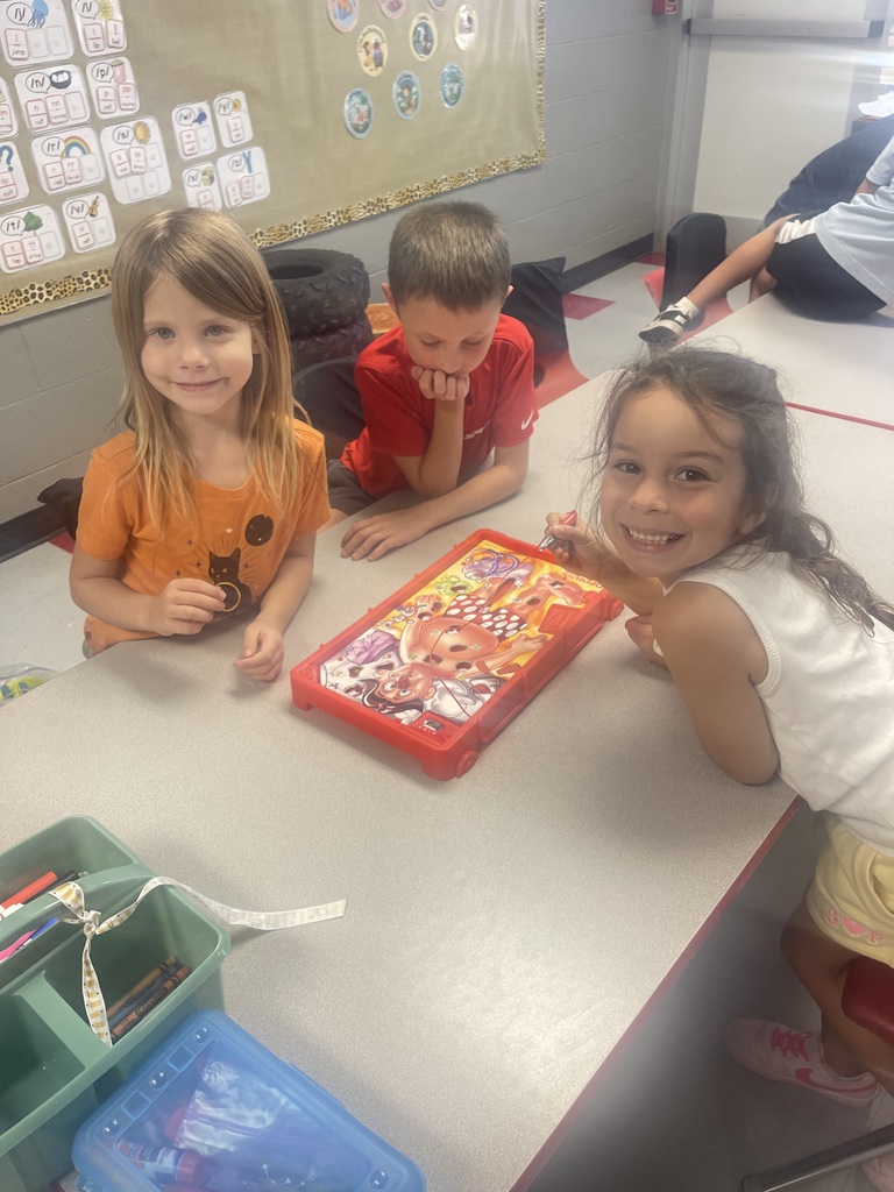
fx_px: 861
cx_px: 447
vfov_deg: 69.4
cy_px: 596
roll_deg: +4.8
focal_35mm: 25
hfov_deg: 54.9
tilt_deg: -35.6
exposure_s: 1/120
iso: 125
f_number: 1.6
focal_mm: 5.1
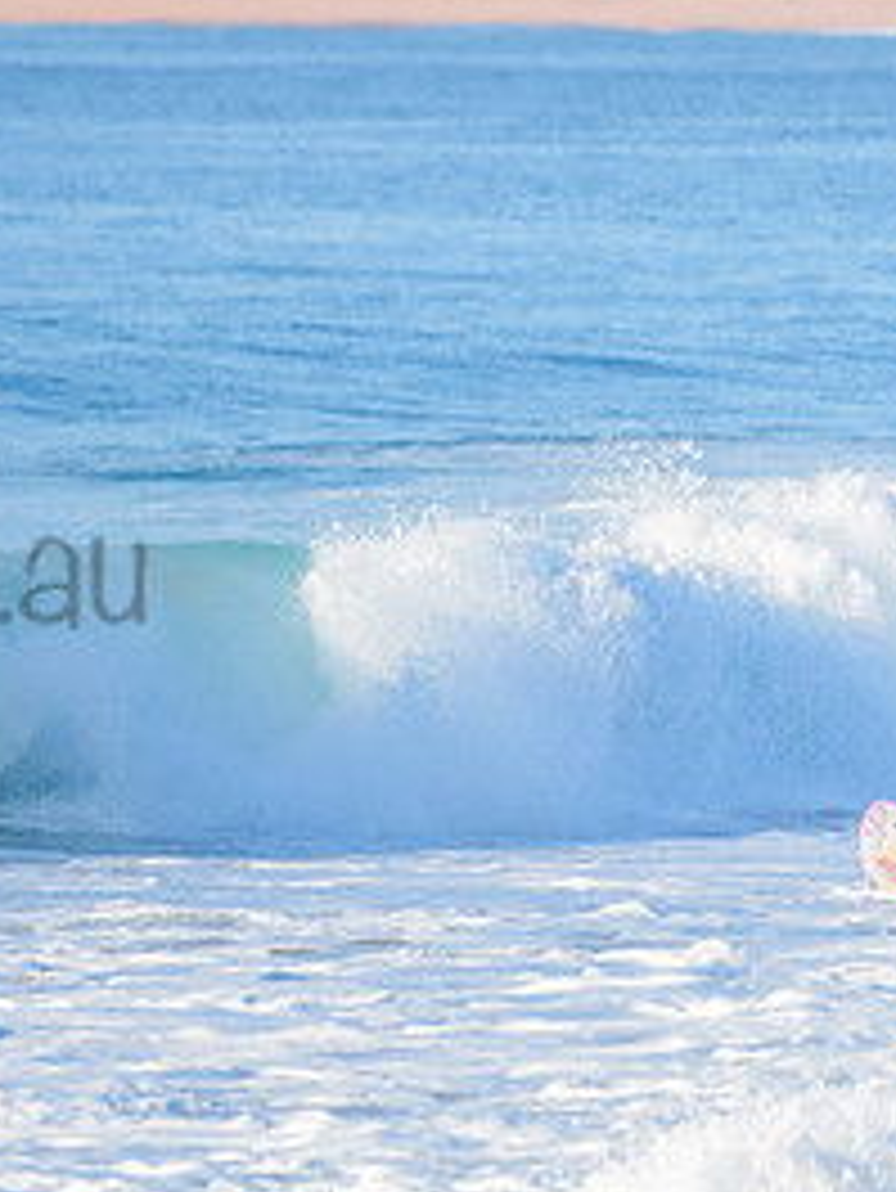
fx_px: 36312
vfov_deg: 1.9
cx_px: -329
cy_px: 520
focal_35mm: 1053
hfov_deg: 1.4
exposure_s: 1/2000
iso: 320
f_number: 5.6
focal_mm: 500
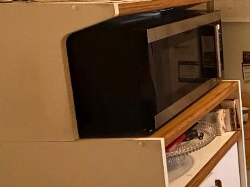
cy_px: 39
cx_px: 401
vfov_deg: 25.2
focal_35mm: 57
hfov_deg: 24.1
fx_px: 412
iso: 1000
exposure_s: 1/60
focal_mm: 2.22
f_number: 2.2
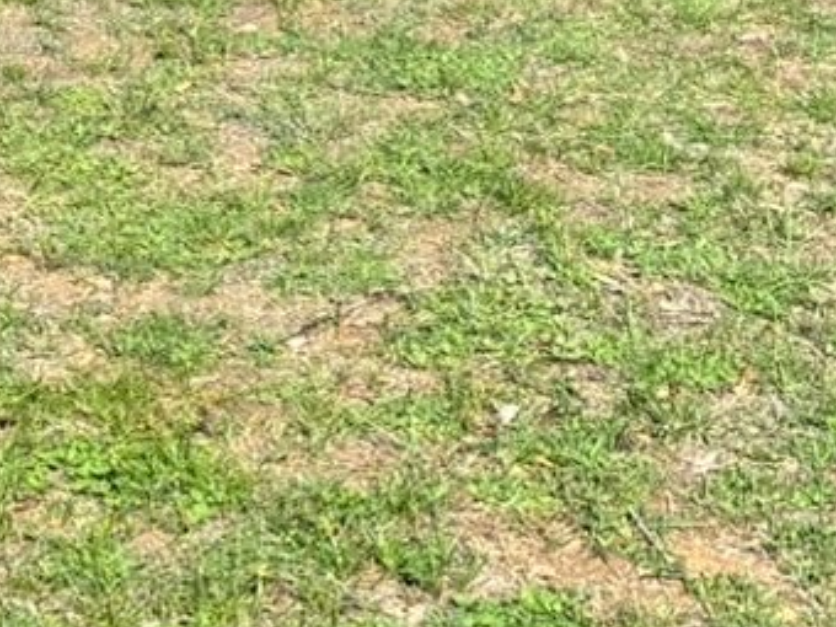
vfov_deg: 9.4
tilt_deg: -6.4
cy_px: -642
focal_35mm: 147
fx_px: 3550
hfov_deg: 12.9
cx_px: -329
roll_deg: -0.4
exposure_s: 1/1783
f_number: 1.6
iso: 50
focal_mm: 5.96
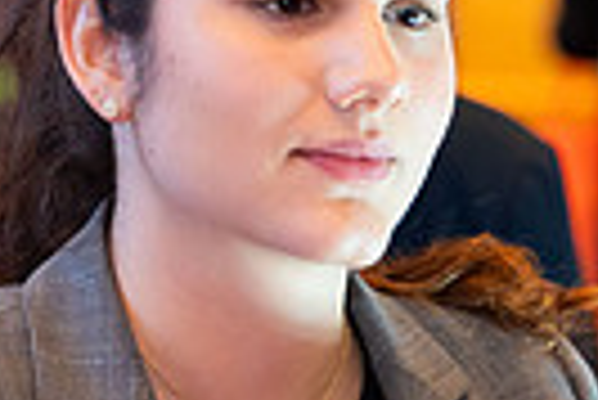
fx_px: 5072
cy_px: 404
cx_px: 692
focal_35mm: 305
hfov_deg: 6.7
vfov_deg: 4.5
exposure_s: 1/100
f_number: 2.8
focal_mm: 70
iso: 2500
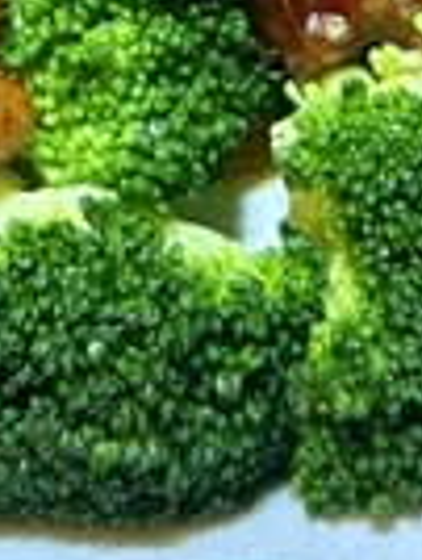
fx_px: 2301
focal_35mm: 142
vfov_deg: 12.7
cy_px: -428
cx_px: 134
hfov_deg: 10.5
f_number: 1.6
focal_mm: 5.96
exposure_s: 1/60
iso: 320
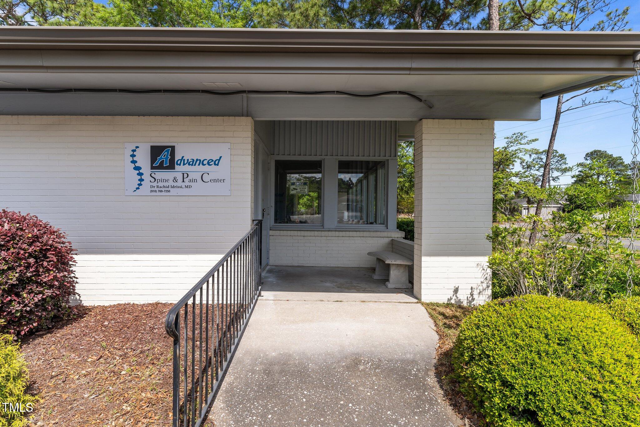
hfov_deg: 86.9
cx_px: 320
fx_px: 338
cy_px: 214
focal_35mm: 19
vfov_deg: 64.5
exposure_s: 1/320
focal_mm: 19
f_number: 9
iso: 160
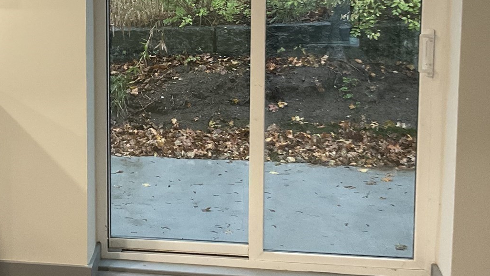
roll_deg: -0.9
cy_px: 32
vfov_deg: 18.8
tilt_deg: -6.4
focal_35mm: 63
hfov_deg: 32.8
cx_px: 135
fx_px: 819
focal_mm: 3
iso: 100
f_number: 1.8
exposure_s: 1/60
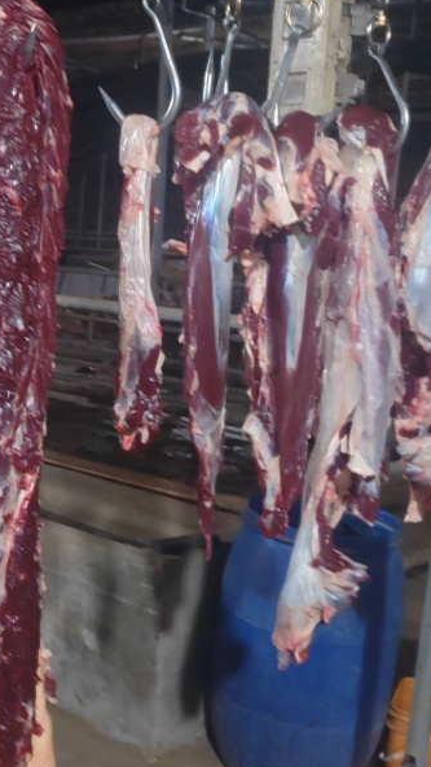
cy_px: 468
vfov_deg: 39.0
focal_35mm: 53
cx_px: 9
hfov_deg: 21.9
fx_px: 1077
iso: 12800
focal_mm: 6.14
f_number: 1.8
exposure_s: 1/25
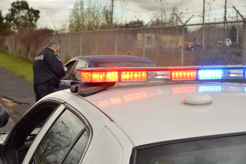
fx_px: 478
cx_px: 123
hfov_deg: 28.8
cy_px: 82
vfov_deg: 19.5
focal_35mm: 70
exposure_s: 1/200
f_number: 10
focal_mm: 70
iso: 500
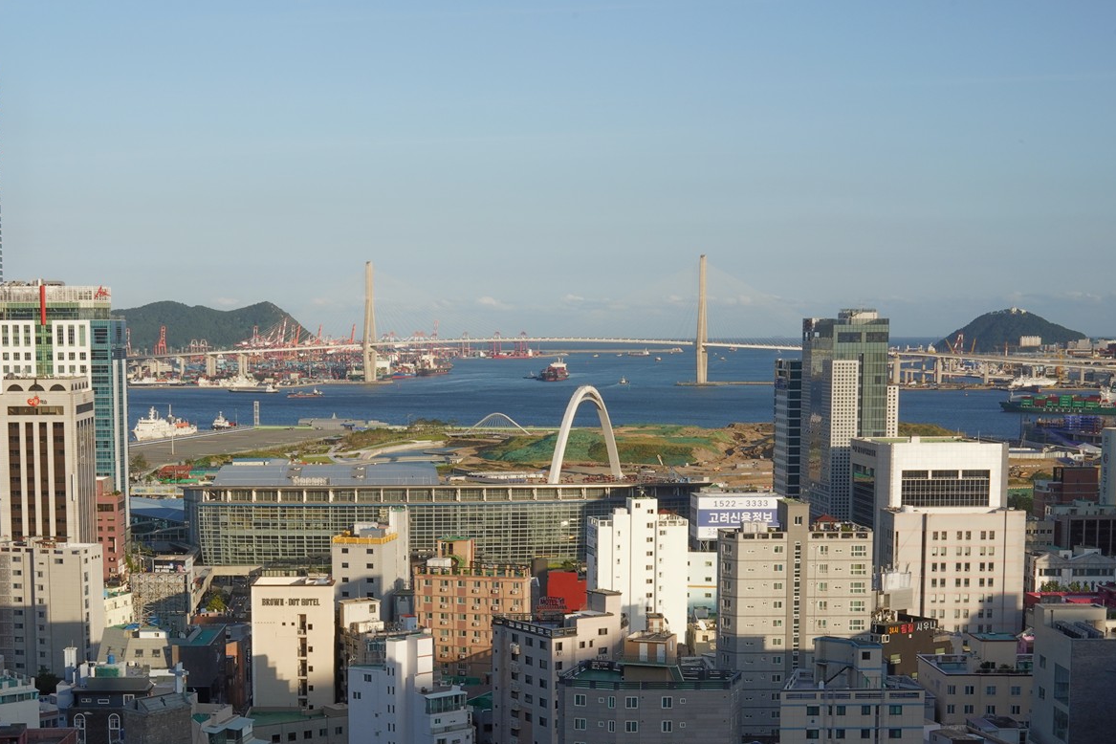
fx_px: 1860
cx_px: 440
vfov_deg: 22.4
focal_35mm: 60
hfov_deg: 33.3
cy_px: 545
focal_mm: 35
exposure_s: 1/125
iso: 400
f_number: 20
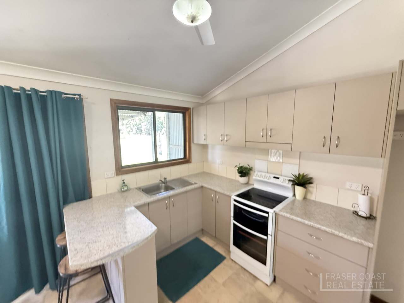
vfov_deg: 85.7
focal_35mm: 14
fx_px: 163
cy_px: 152
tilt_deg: -3.7
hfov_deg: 102.1
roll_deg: +0.0
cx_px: 202
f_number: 2.2
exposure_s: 1/60
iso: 640
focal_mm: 2.22
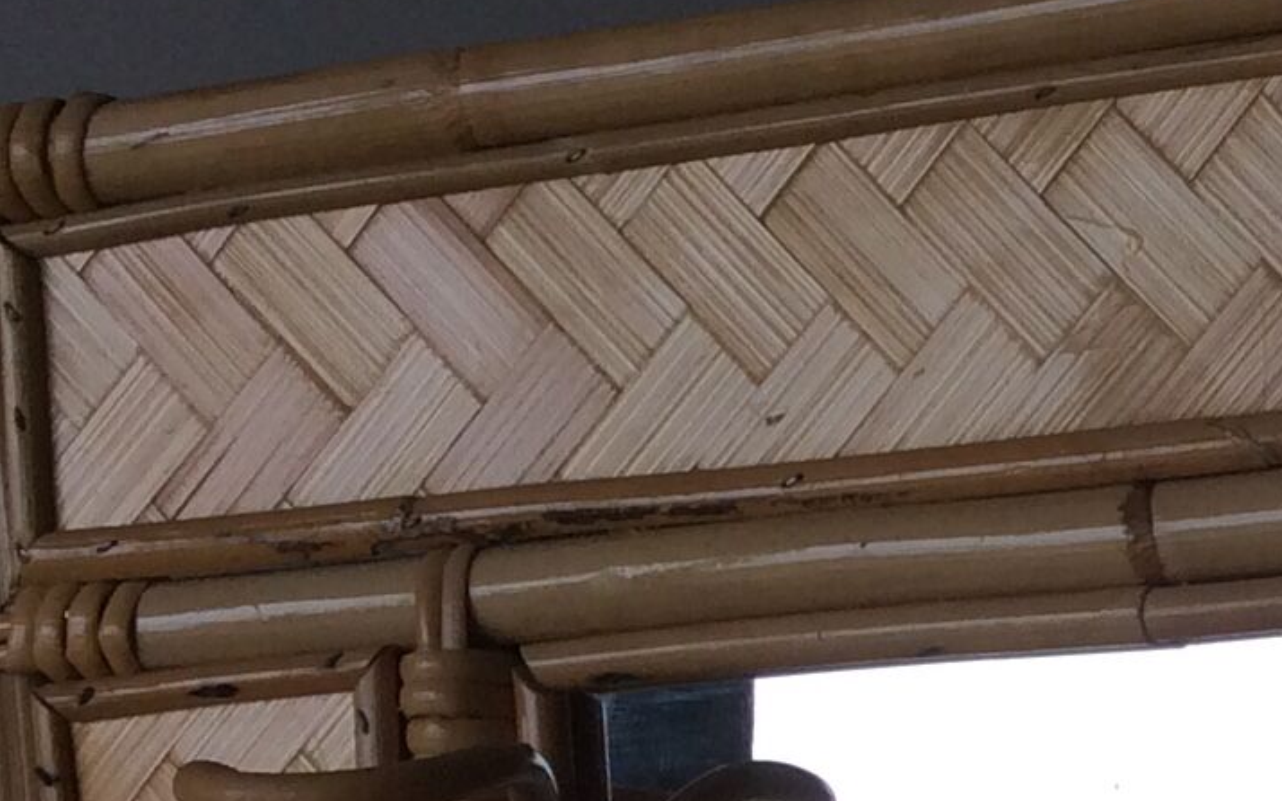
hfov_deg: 16.3
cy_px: 995
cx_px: 1548
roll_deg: +4.9
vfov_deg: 10.5
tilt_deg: -4.7
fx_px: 4297
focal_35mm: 123
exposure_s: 1/132
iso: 32
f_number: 2.4
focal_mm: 3.3
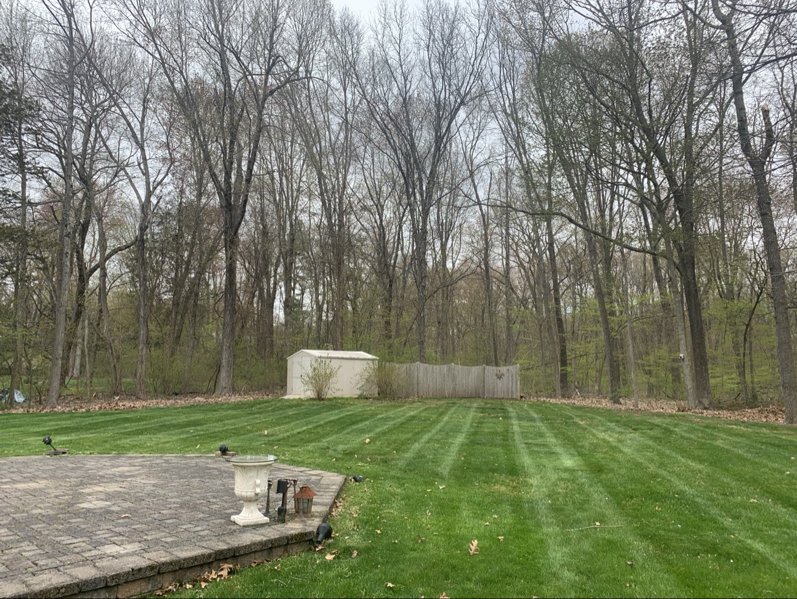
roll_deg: -2.0
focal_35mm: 26
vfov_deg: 53.1
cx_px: 398
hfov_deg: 67.3
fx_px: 599
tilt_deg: +11.1
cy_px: 300
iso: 25
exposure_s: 1/1149
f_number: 1.8
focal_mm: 4.25
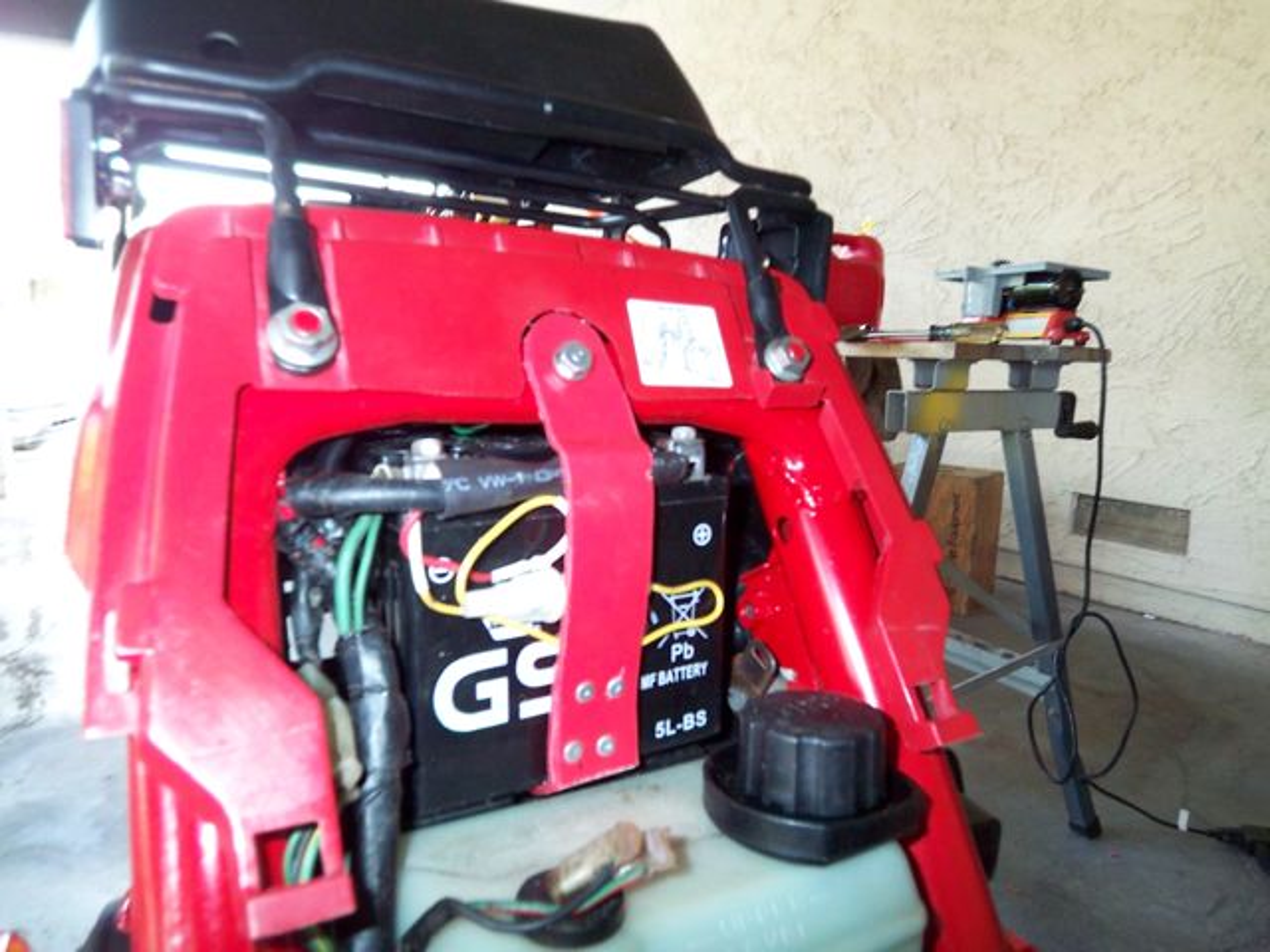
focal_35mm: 23
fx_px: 844
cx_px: 635
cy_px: 476
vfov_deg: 58.9
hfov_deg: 73.9
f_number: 2.8
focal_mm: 3.8
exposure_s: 1/30
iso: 200
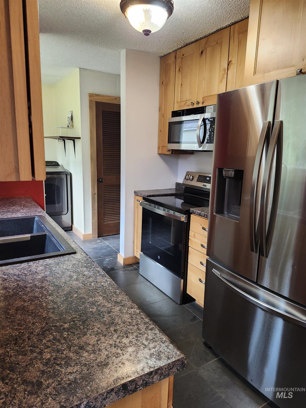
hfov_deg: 58.9
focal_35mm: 23
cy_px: 204
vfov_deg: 73.9
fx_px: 271
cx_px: 153
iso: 640
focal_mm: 5.54
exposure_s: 1/120
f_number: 1.8
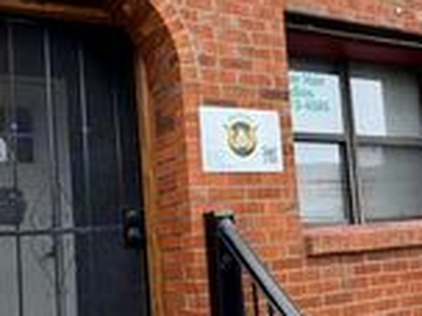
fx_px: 561
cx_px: 180
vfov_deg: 31.4
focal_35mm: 46
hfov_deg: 41.1
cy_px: 193
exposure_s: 1/502
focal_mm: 2.22
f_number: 2.2
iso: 64
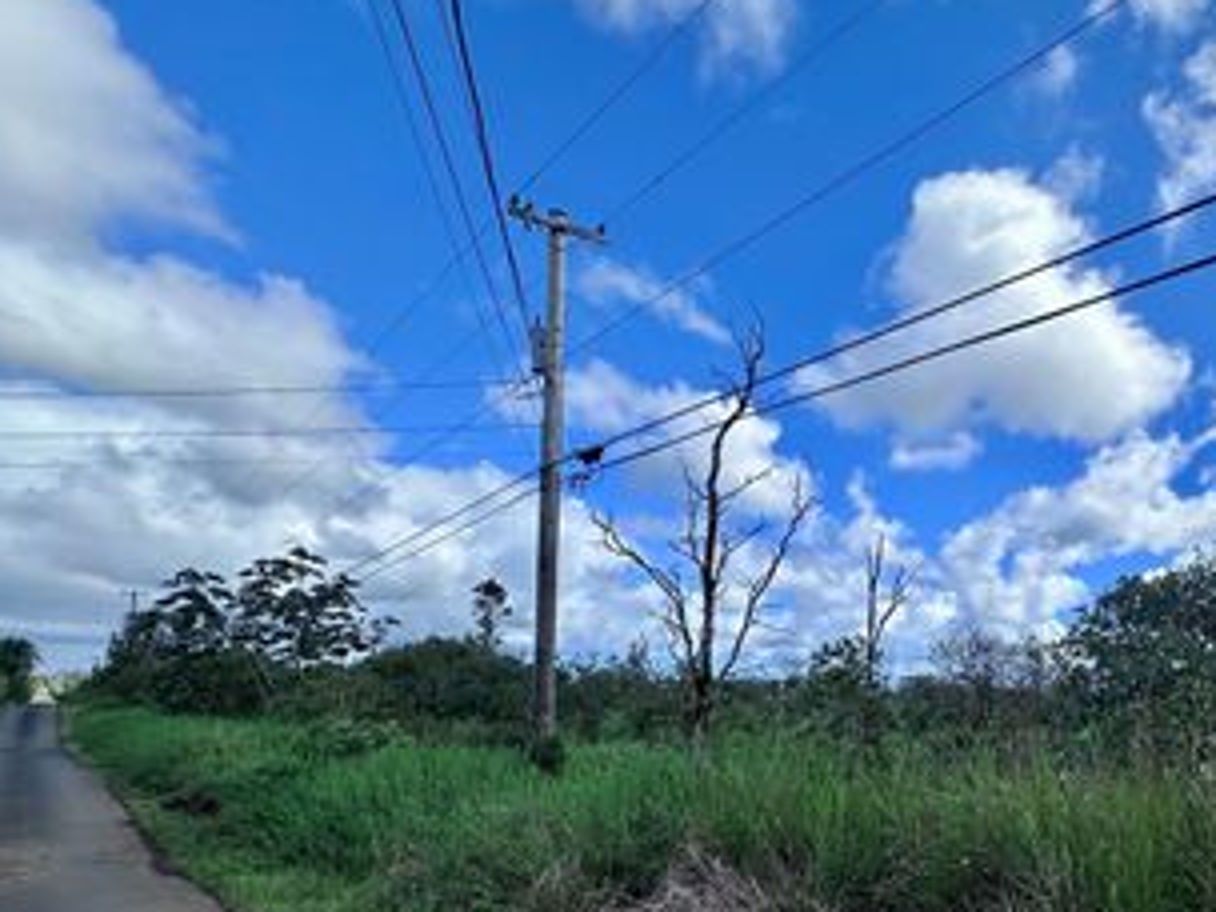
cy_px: 602
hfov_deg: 67.4
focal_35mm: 23
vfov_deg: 57.7
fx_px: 808
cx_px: 964
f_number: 2.2
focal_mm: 2.22
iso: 50
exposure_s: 1/1949
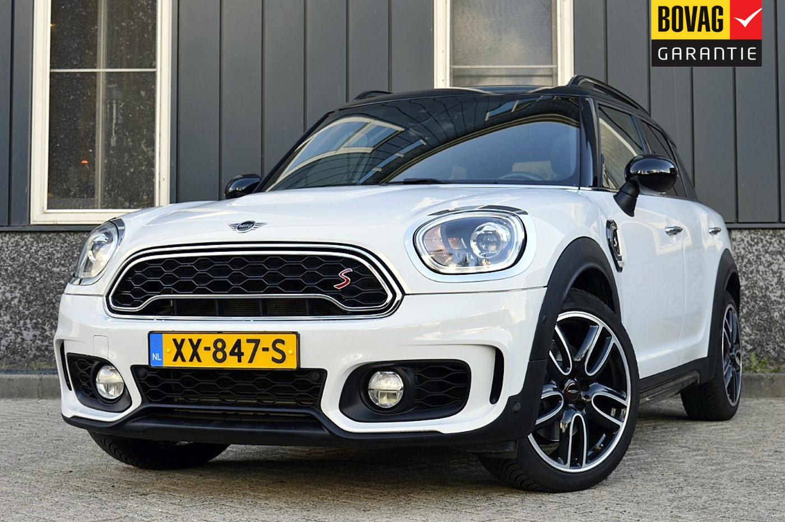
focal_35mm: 60
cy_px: 261
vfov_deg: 22.6
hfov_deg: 33.4
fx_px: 1307
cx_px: 392
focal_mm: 40
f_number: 9
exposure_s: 1/100
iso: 400
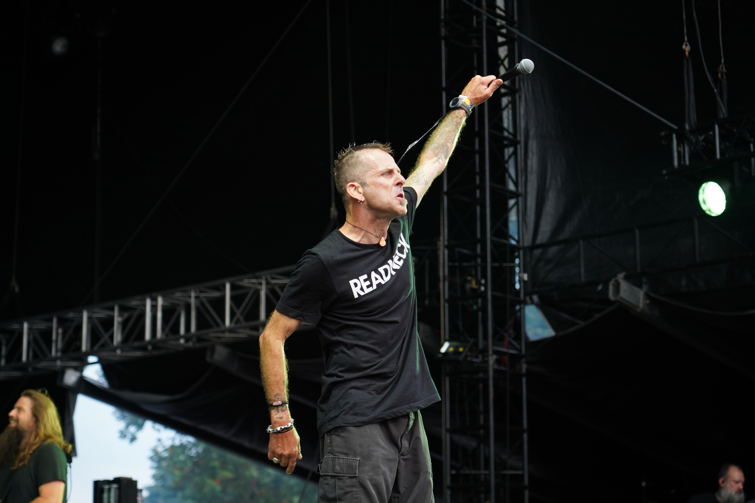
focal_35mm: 84
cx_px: 378
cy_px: 252
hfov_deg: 24.2
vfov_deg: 16.3
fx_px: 1762
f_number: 4
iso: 400
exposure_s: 1/100
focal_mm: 84
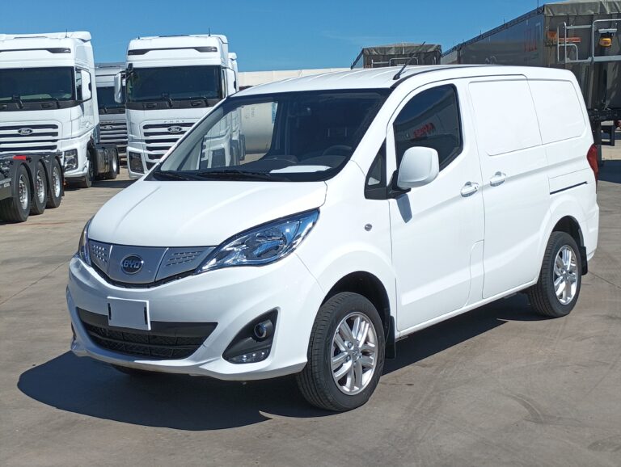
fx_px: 988
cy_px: 234
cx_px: 310
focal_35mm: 55
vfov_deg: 26.6
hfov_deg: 34.9
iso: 53
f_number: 1.8
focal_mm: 4.26
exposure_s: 1/1144
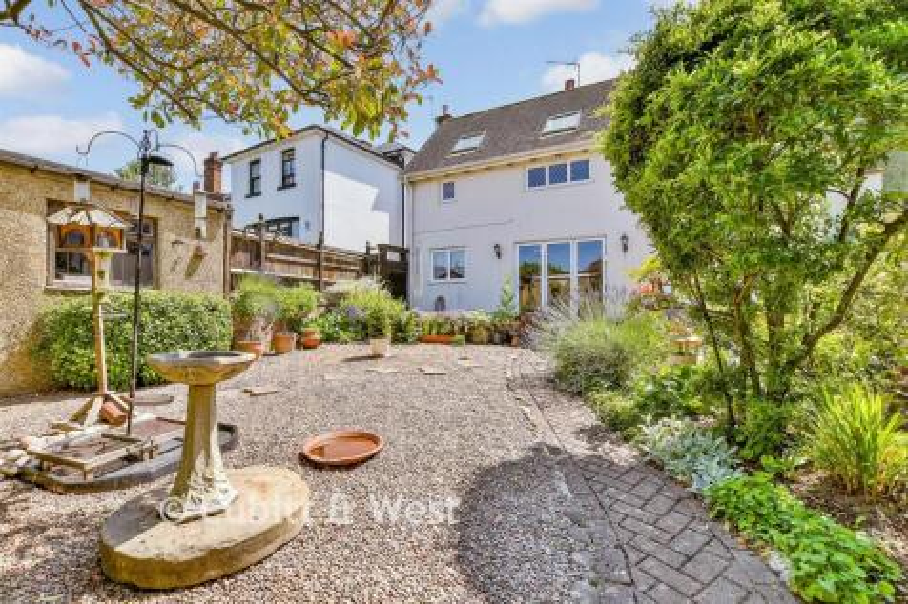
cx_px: 454
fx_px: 378
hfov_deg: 100.4
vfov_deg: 77.3
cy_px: 302
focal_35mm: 15
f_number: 8
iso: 160
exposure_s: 1/125
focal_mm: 10
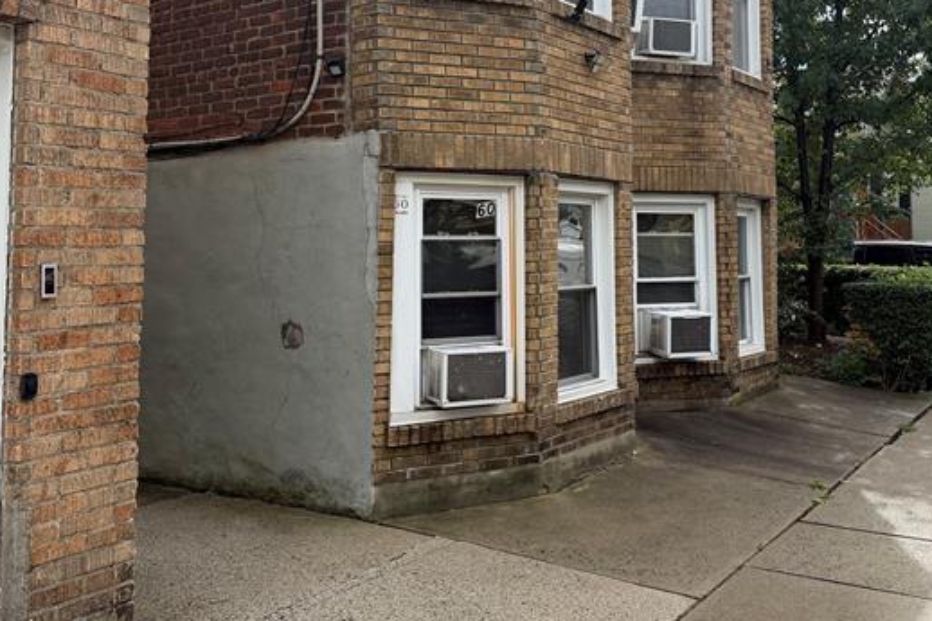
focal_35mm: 37
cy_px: 162
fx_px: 958
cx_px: 493
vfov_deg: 35.2
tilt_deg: +4.5
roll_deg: +0.0
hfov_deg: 51.9
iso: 125
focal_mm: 6.76
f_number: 1.78
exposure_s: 1/4167
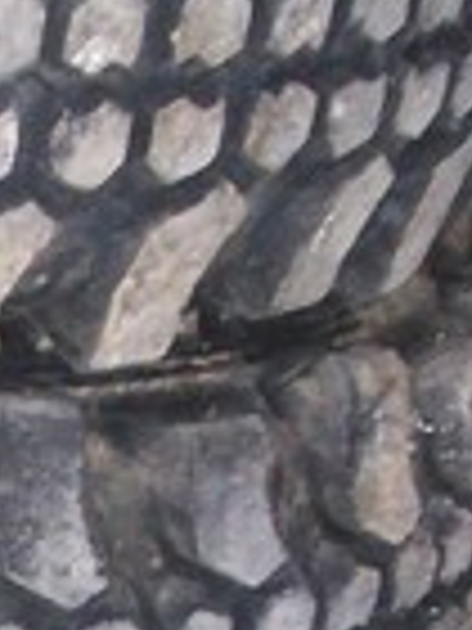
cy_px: 900
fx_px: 3745
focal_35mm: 206
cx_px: -454
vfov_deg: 9.4
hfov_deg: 7.0
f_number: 4.5
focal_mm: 5.9
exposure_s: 1/64
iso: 140
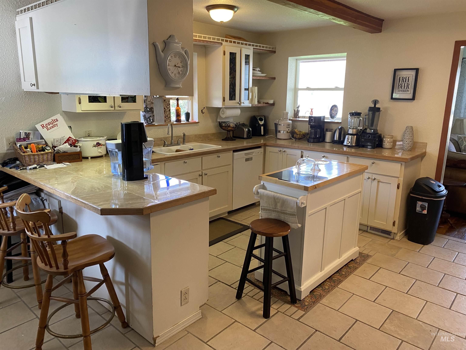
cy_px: 175
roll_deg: -0.4
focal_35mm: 26
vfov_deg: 53.1
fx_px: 350
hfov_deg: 67.3
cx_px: 233
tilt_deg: -15.1
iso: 100
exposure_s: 1/60
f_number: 1.8
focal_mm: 4.25
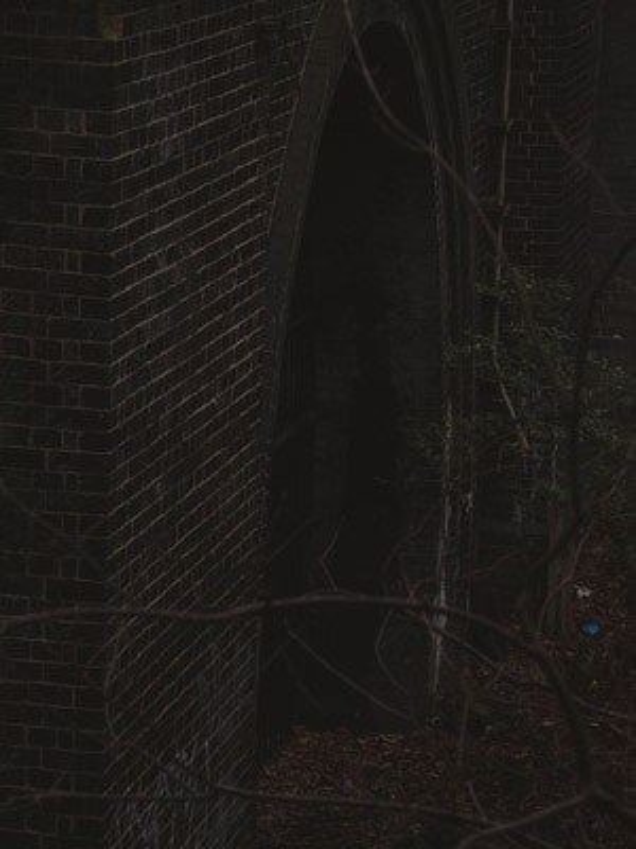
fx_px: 2940
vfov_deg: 16.4
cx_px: 318
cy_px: 424
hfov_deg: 12.3
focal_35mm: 120
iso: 3200
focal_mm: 60
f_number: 4.5
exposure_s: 1/250
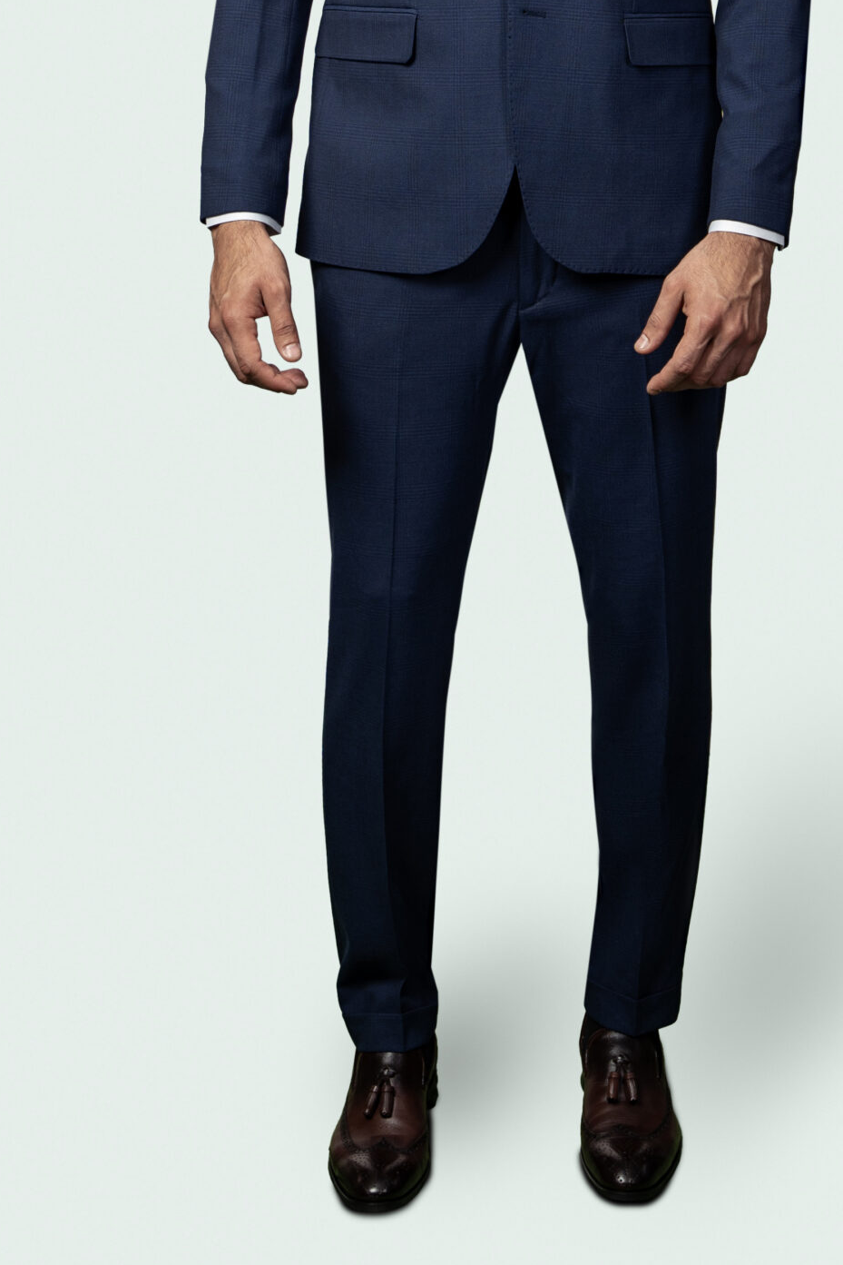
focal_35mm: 79
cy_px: 142
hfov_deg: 17.3
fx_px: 2774
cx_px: 456
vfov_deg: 25.0
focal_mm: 29
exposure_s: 1/100
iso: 100
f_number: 2.8
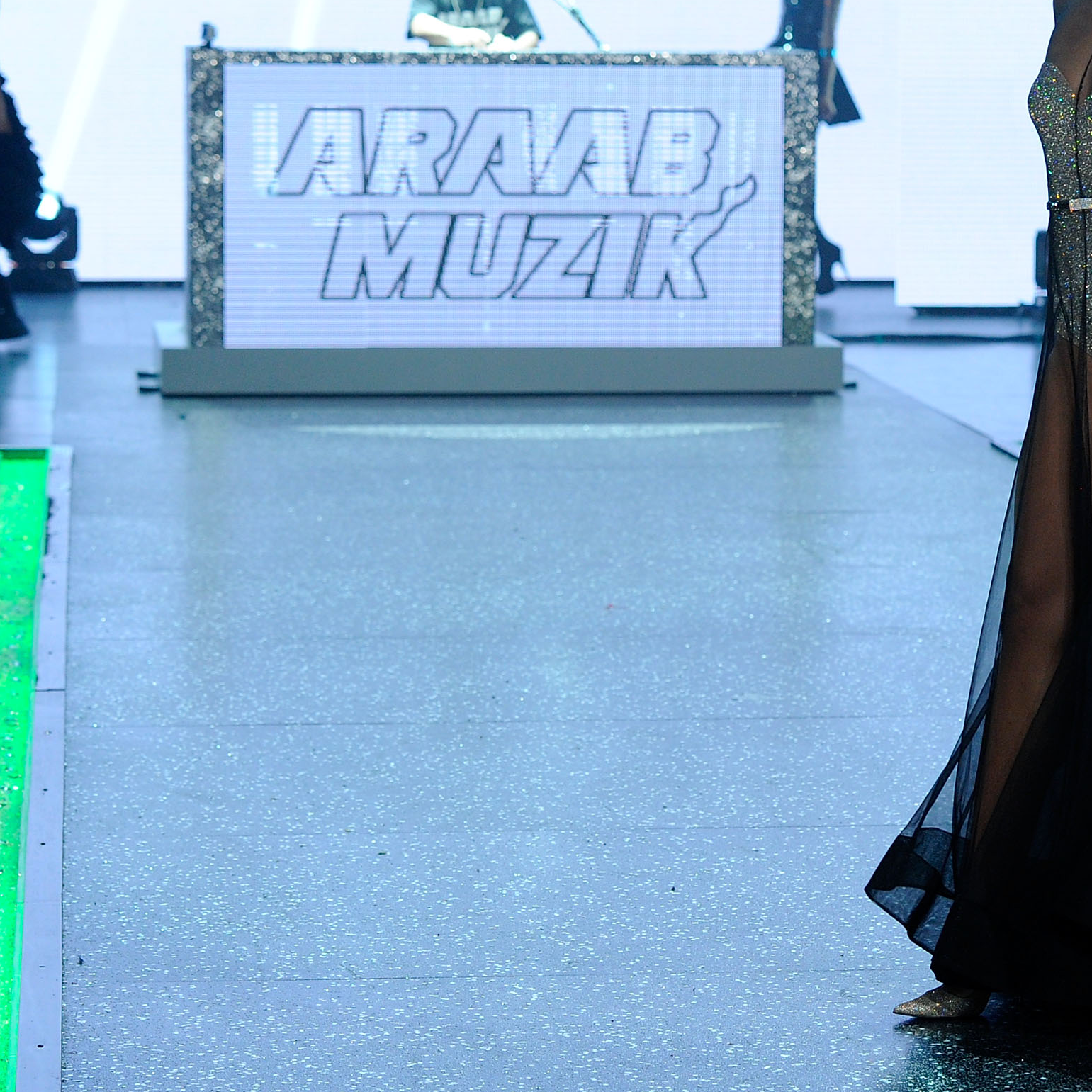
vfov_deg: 14.1
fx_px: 4426
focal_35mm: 124
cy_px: 408
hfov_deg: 14.0
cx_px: 750
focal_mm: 75
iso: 2000
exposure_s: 1/250
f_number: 4
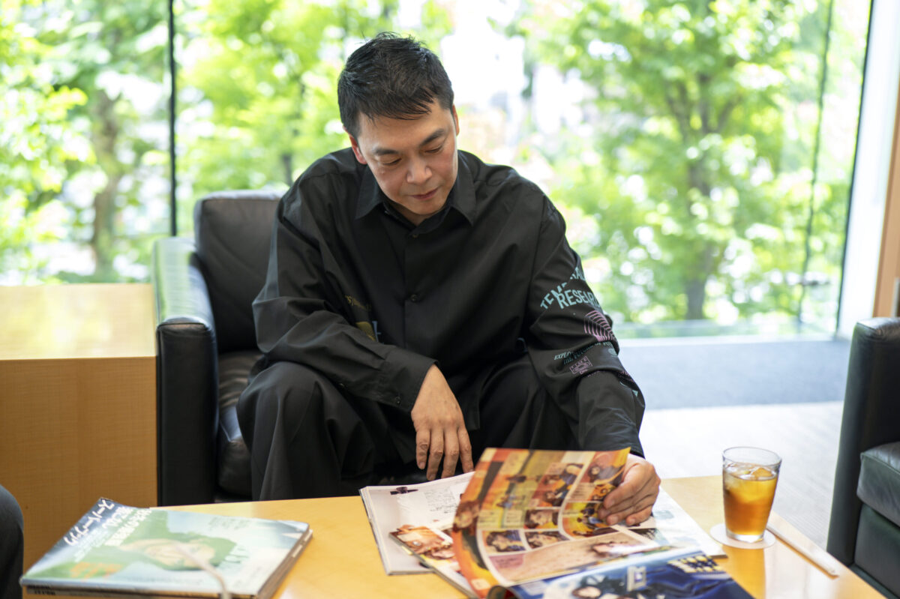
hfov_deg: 39.6
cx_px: 450
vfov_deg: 27.0
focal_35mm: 50
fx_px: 1249
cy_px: 300
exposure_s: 1/160
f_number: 2
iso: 320
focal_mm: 50
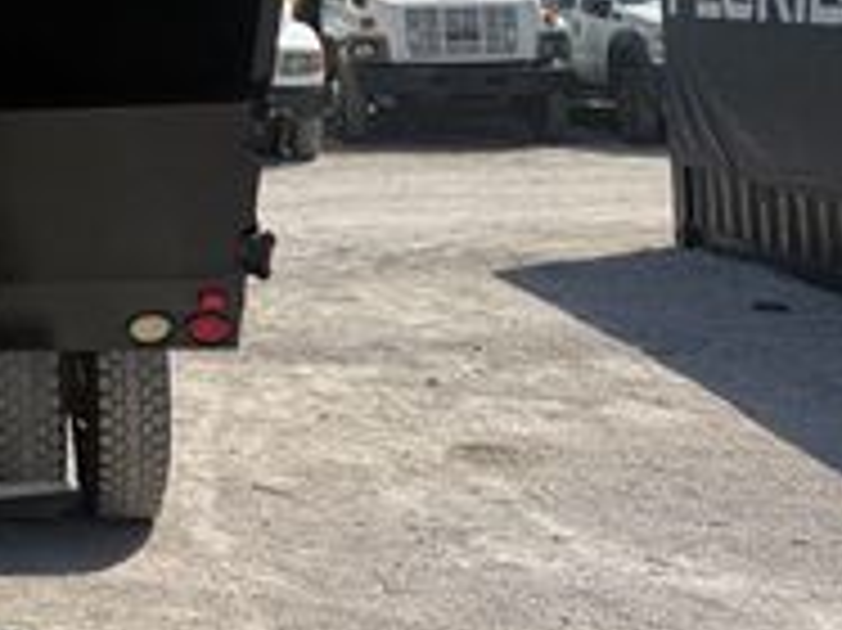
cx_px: -162
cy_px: -194
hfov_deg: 22.1
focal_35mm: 82
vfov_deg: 16.9
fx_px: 1993
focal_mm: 6.76
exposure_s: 1/8130
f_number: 1.78
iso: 80
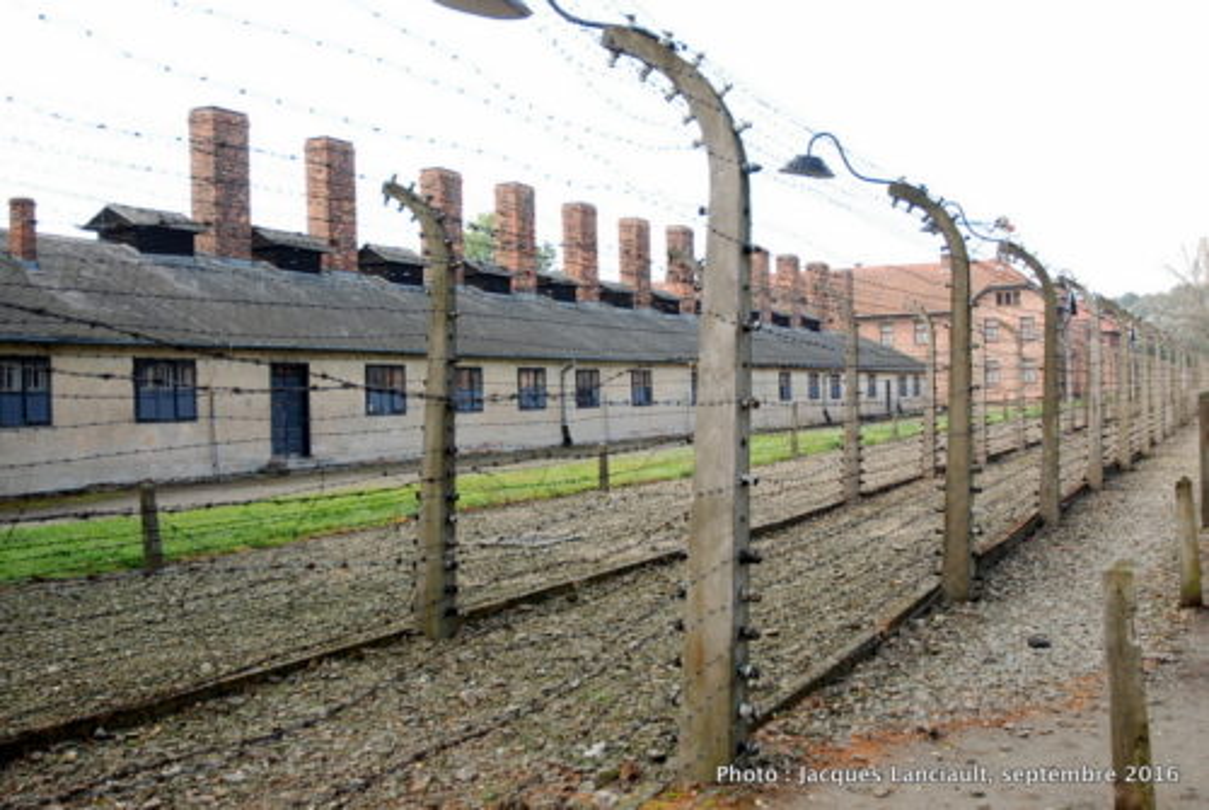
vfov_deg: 37.0
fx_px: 1211
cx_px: 604
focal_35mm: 36
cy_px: 405
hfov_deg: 53.1
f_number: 4.5
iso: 100
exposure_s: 1/80
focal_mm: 24
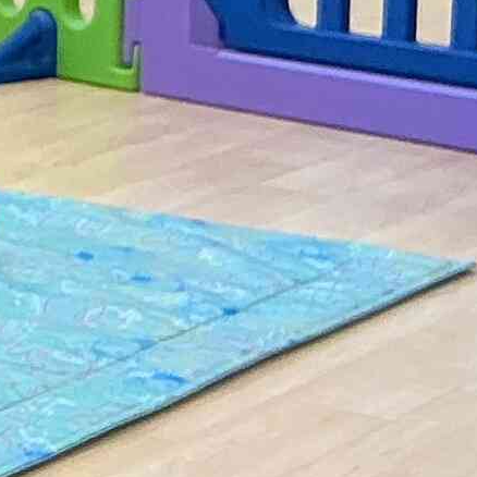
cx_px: -835
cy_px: -99
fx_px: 2947
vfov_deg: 9.1
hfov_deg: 8.2
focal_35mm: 189
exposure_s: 1/120
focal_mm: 3
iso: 64
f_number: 1.8
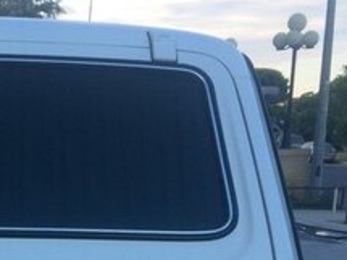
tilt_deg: -14.4
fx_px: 892
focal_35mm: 89
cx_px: -15
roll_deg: +0.0
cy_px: 354
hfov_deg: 21.1
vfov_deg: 15.6
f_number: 2.2
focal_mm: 4.15
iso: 32
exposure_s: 1/228
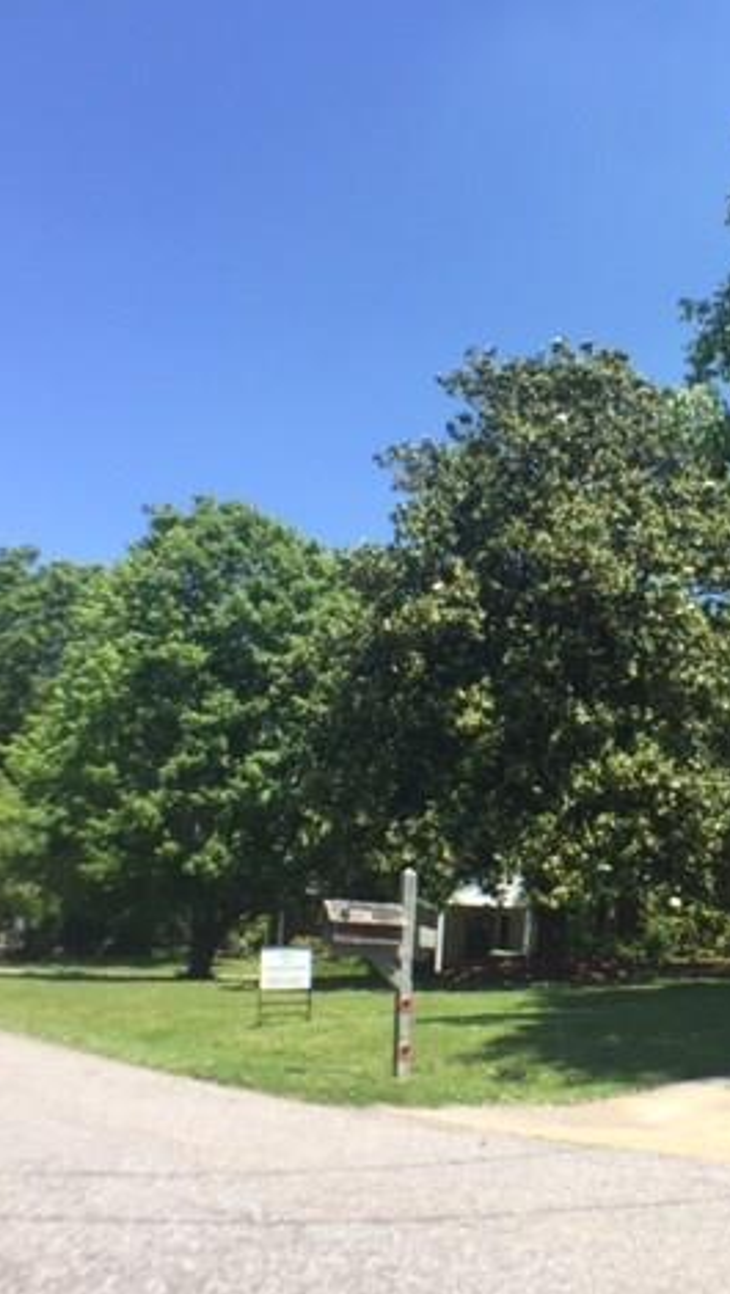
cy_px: 636
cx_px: 747
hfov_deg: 26.2
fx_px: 1477
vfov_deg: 47.3
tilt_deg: +16.2
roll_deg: -2.1
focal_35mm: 43
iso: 32
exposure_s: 1/842
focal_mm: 4.15
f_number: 2.2
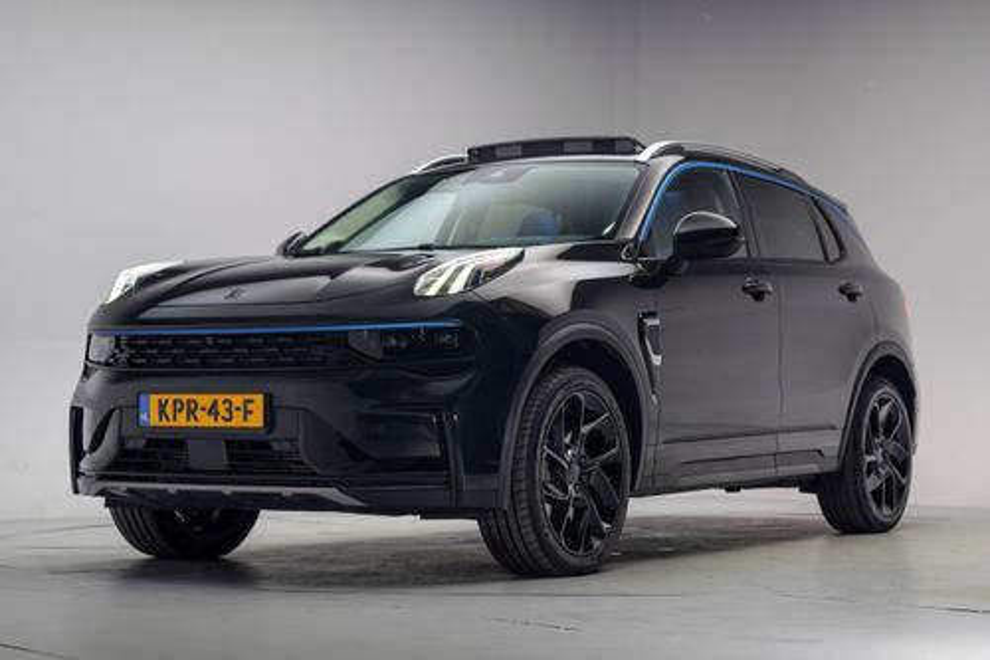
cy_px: 330
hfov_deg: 39.6
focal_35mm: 50
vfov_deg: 27.0
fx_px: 1374
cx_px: 495
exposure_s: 1/13
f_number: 4
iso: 100
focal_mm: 50
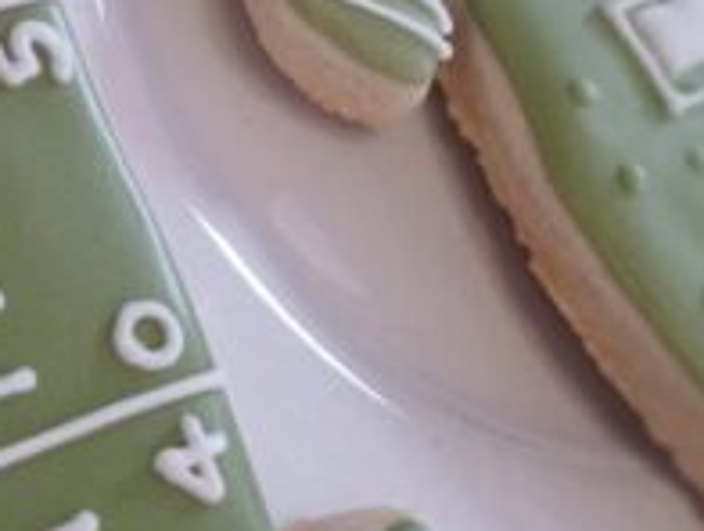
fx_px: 1081
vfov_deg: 27.5
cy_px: 188
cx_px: 237
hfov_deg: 35.7
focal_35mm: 53
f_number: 1.8
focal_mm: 3.98
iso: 160
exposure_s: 1/60
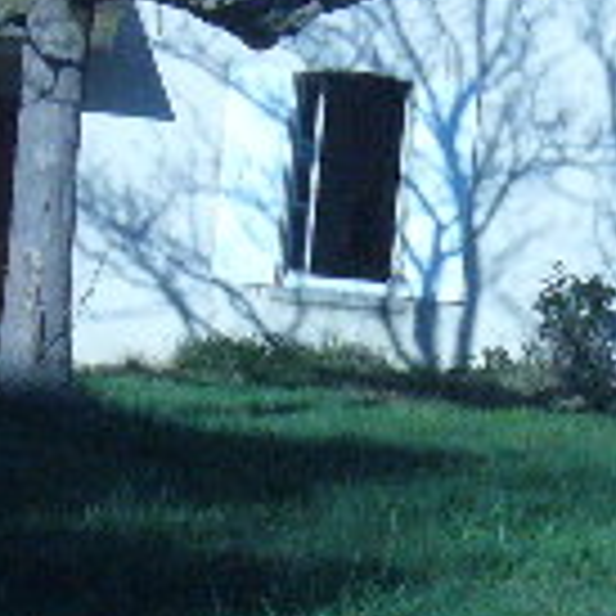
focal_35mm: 145
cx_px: 405
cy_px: 288
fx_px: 2919
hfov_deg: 12.0
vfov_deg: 12.0
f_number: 5.6
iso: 400
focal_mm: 5.8
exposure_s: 1/2000
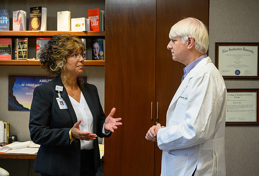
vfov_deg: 27.9
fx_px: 355
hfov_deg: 40.1
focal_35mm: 49
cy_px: 97
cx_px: 137
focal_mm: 43
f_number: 4.5
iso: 1000
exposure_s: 1/100
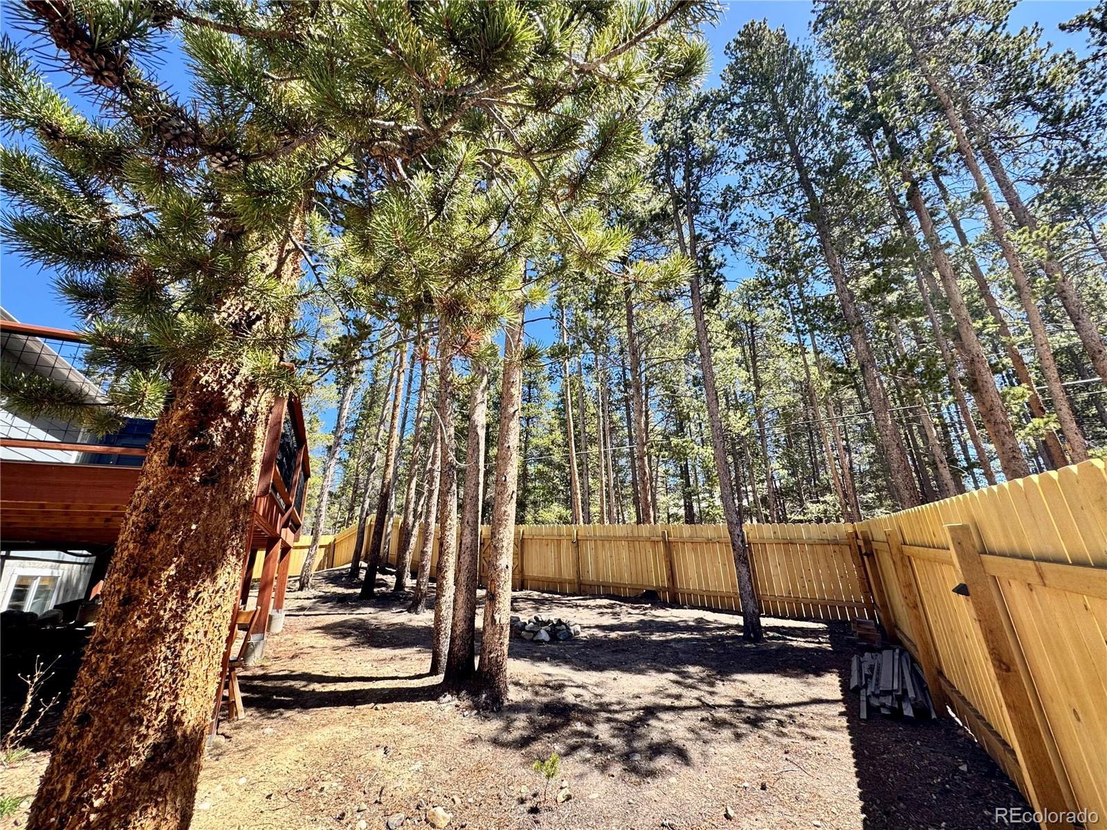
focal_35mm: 14
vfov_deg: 85.7
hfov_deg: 102.1
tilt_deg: +20.1
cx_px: 554
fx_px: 448
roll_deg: +2.2
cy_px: 415
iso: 40
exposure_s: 1/515
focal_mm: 2.22
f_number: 2.2
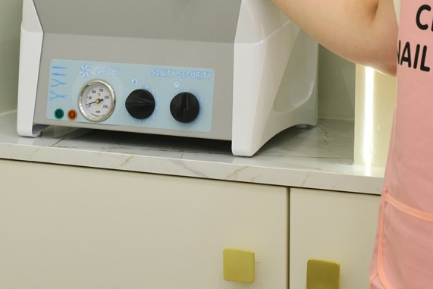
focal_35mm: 112
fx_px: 1347
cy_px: 4
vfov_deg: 12.1
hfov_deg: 18.3
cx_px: 218
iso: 800
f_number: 11
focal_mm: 50
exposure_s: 1/25
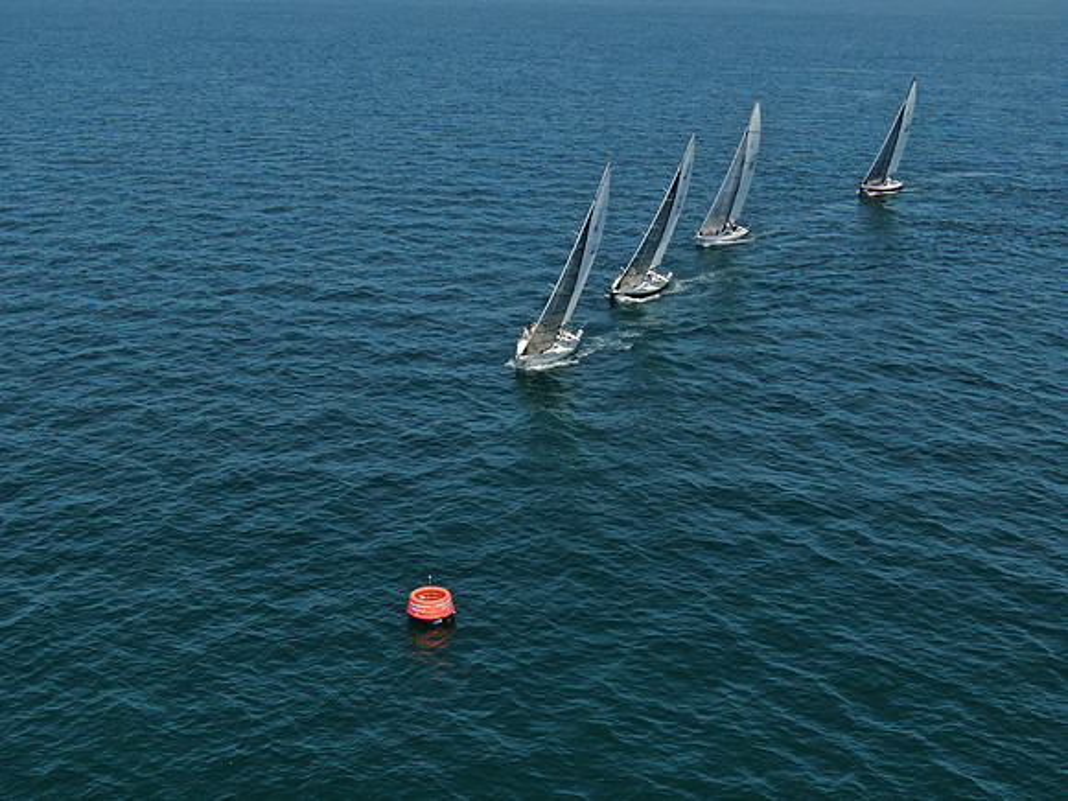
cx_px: 534
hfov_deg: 39.7
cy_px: 400
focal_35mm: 48
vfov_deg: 30.3
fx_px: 1481
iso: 100
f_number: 3.8
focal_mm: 8.6
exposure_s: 1/1000
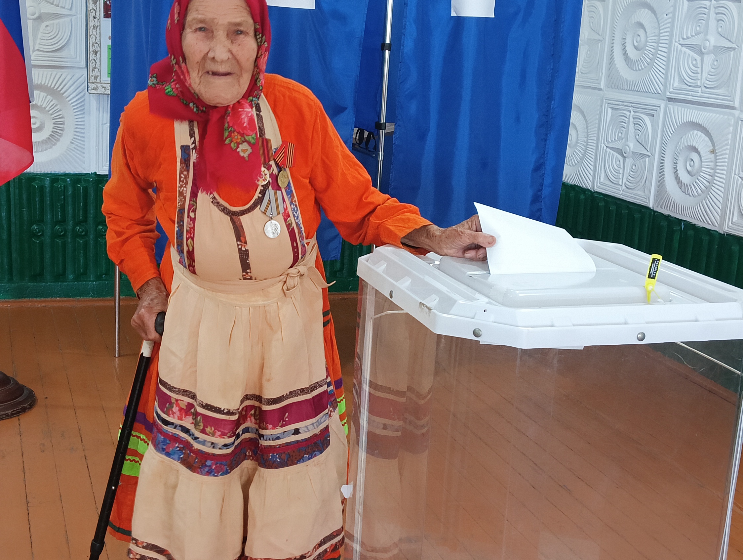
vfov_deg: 29.8
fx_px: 1053
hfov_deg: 38.8
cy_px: 281
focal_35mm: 49
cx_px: 331
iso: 1250
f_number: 1.8
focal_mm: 4.05
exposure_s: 1/50
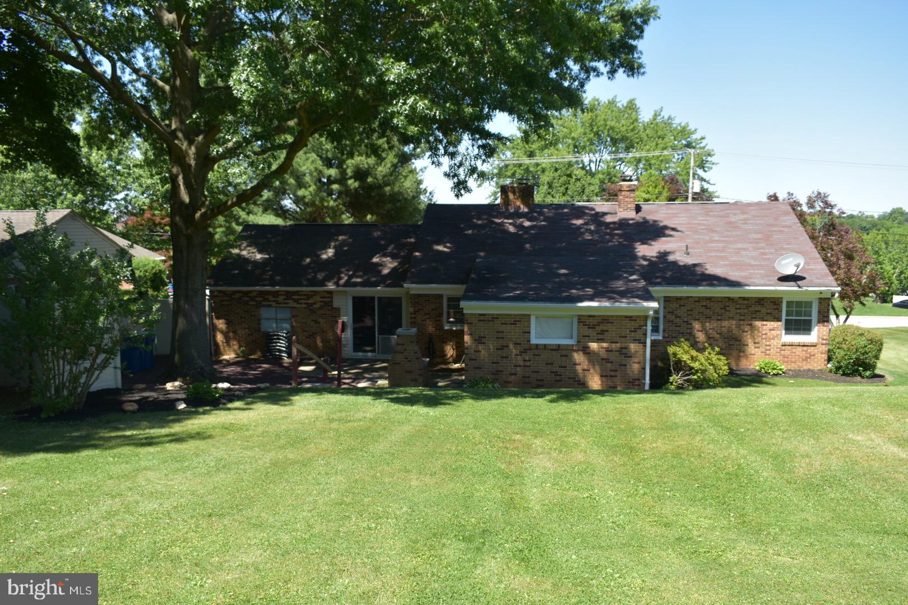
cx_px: 454
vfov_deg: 43.6
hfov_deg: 61.9
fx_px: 757
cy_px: 302
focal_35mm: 30
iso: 100
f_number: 6.3
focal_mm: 20
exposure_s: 1/200
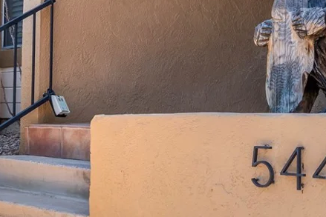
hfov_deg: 26.2
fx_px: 697
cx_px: 108
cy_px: 103
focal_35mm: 77
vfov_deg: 17.7
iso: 400
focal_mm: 22
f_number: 8
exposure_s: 1/8000
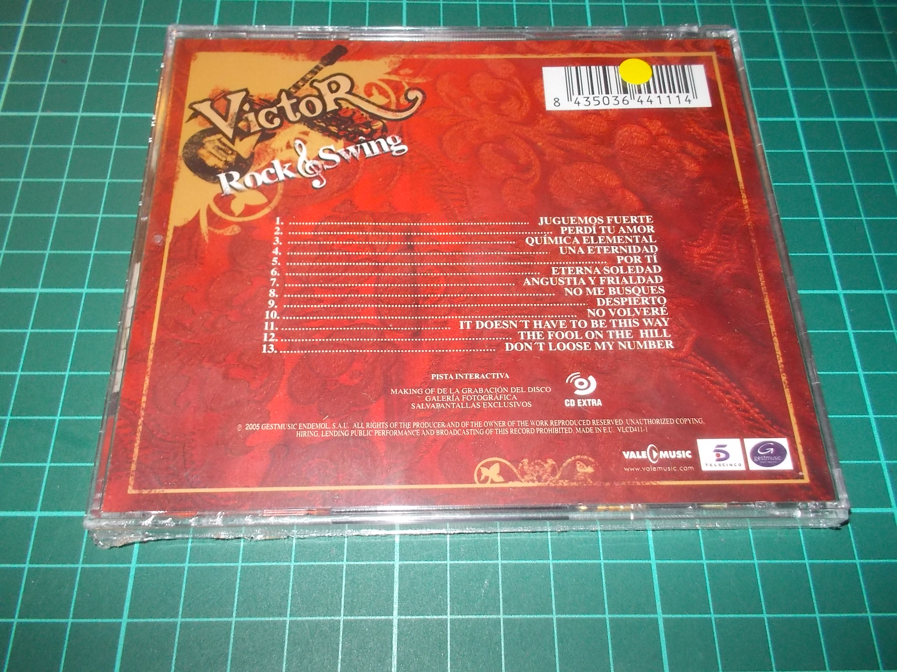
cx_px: 448
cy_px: 336
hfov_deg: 61.7
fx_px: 751
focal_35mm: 29
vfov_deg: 48.2
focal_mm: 4.1
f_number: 3.3
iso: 200
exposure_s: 1/30
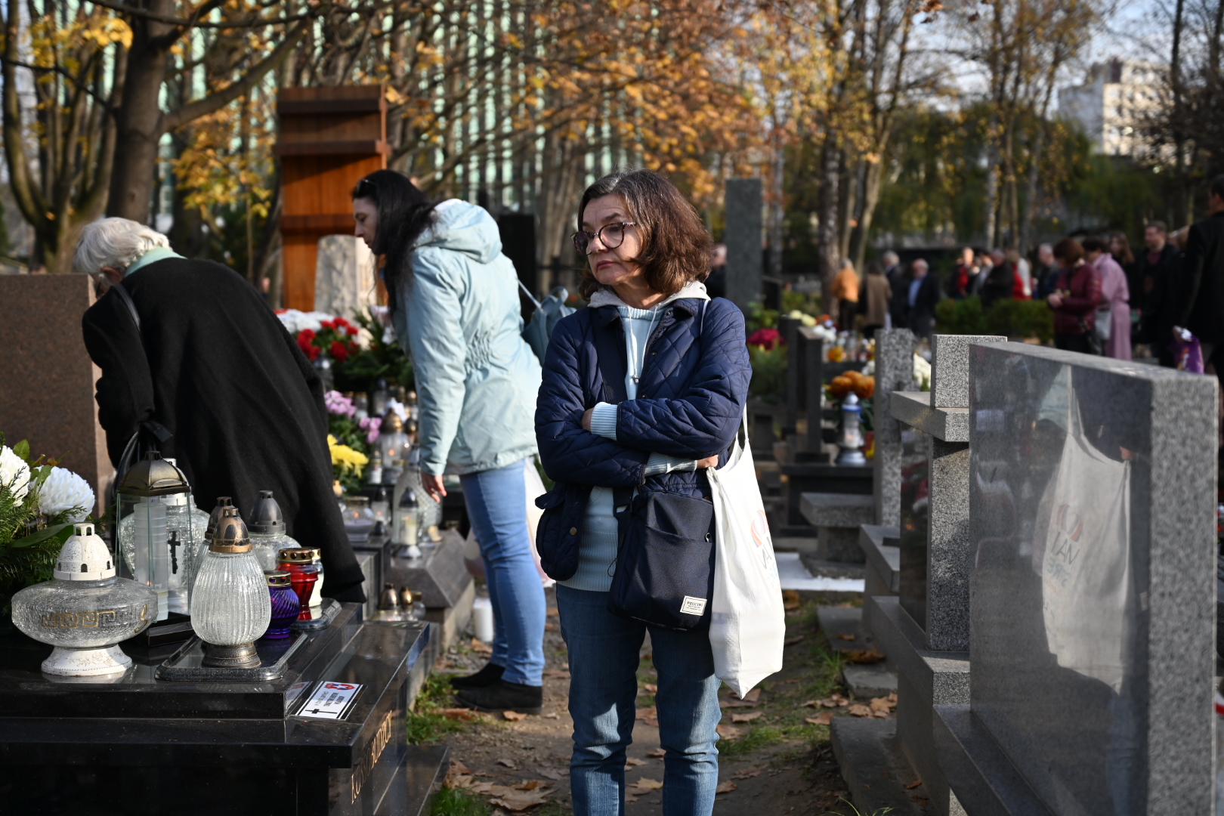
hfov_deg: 36.9
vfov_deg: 25.1
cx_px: 612
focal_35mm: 54
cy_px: 408
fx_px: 1836
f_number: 4
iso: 100
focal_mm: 54
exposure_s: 1/320
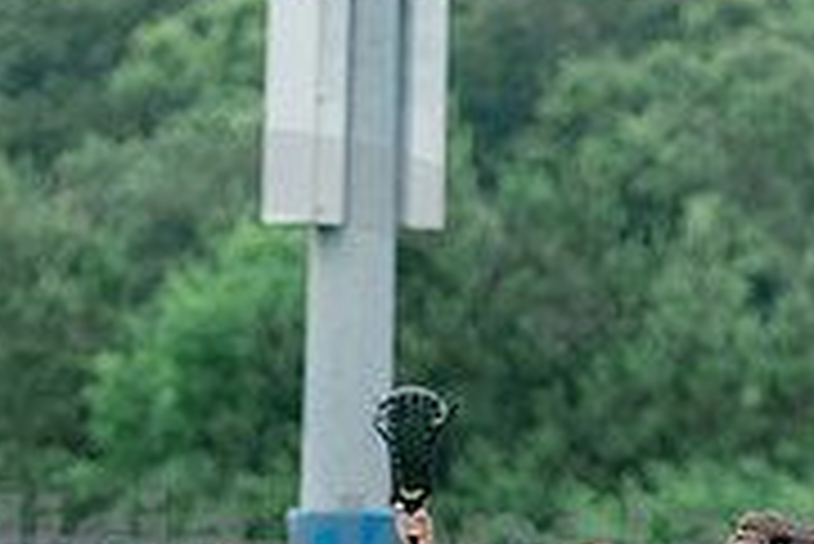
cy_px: 820
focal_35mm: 814
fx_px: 18420
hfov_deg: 2.5
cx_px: 558
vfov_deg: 1.7
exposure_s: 1/640
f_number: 3
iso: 250
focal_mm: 200
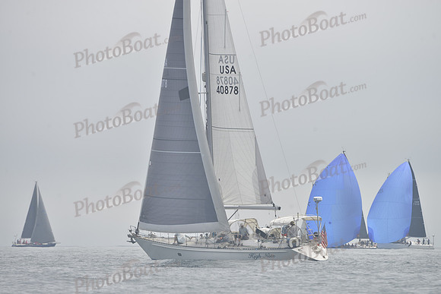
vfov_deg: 5.7
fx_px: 2941
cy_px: 147
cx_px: 220
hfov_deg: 8.6
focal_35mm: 240
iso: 280
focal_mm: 240
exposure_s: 1/1000
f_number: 8
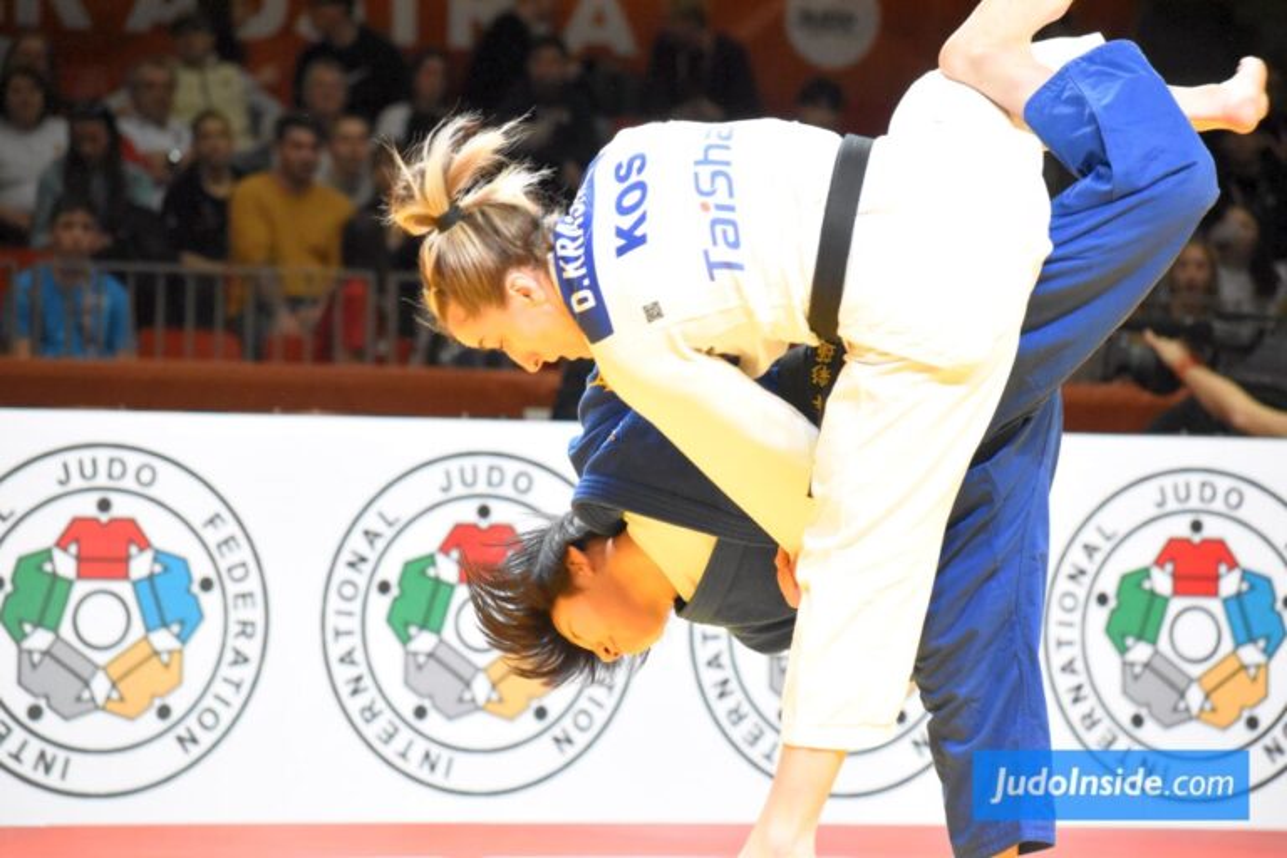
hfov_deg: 9.5
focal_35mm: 218
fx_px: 7775
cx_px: 644
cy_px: 429
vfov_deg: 6.3
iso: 6400
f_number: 7.1
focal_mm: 145
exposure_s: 1/500
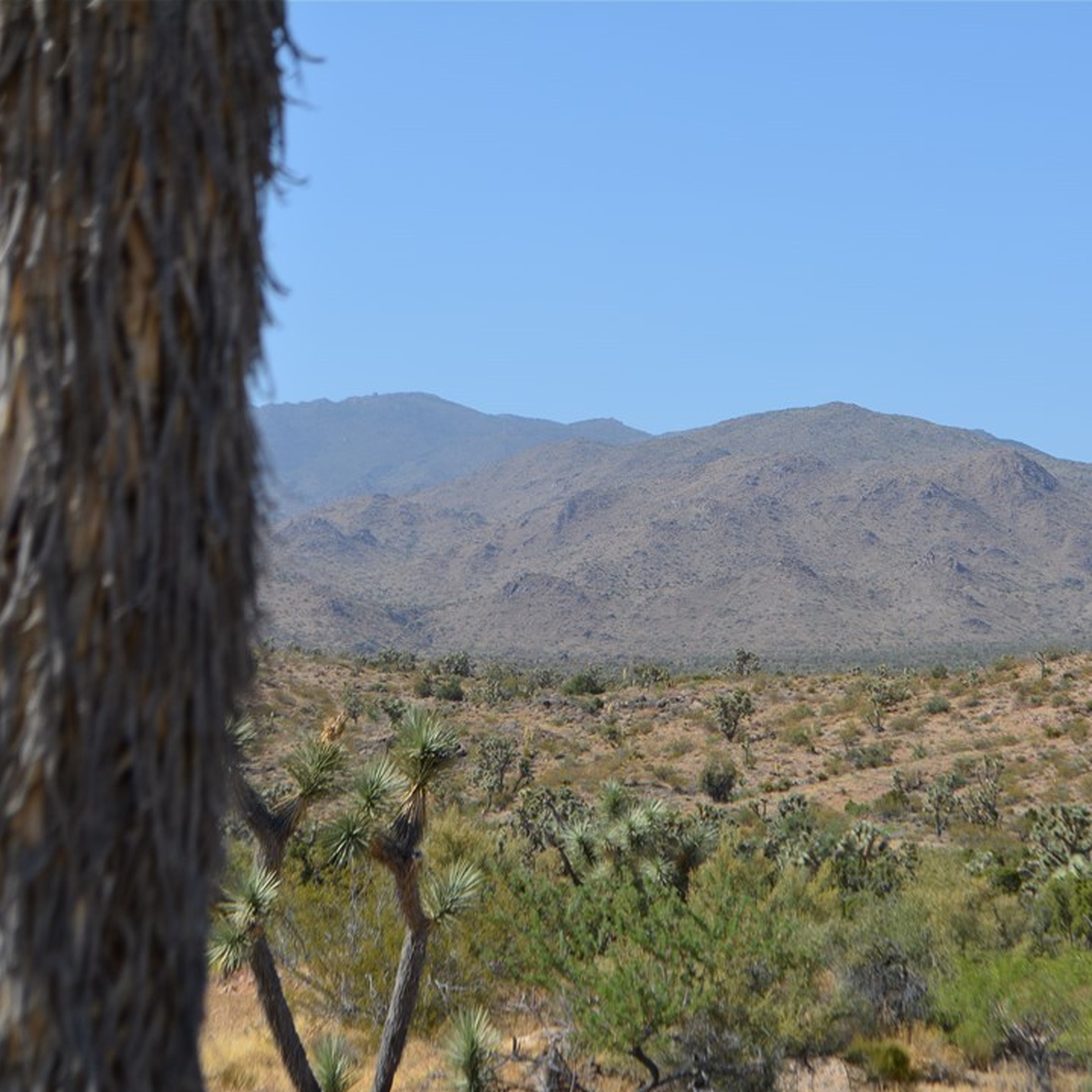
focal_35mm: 106
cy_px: 548
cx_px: 751
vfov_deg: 16.5
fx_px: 3770
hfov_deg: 16.4
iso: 100
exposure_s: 1/250
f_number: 8
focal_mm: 55
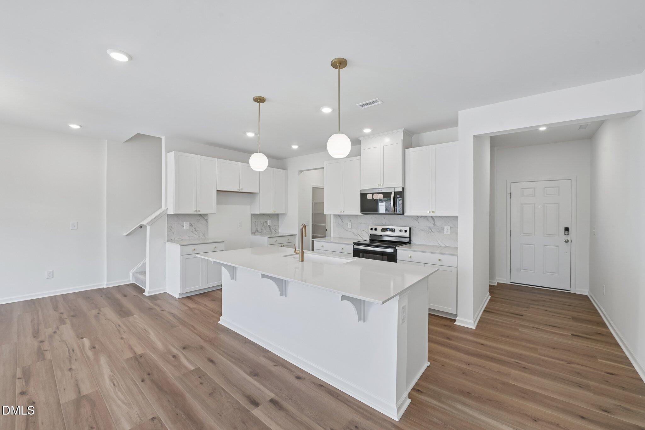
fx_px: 251
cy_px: 215
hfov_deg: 104.3
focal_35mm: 14
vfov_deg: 81.2
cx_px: 322
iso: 200
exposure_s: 1/15
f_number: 9
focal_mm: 14
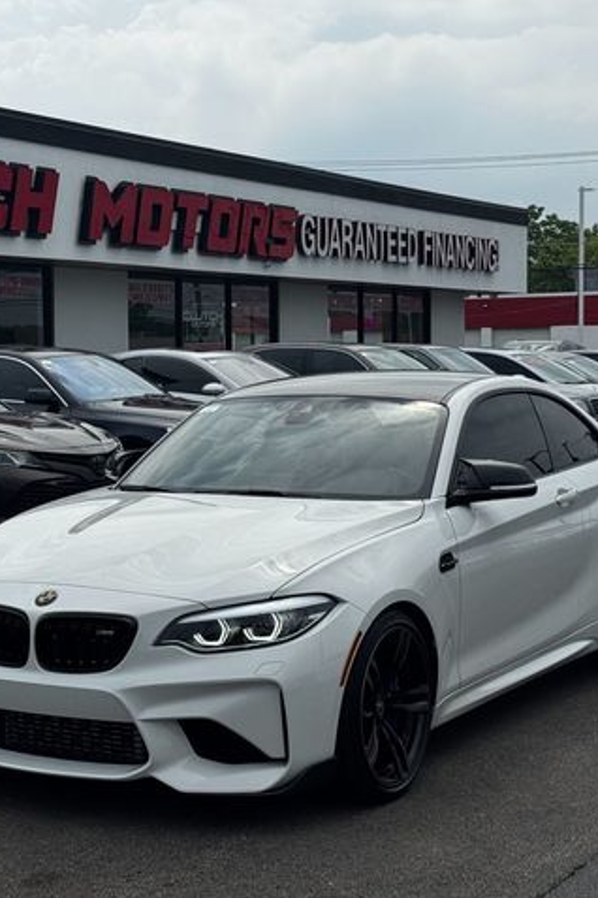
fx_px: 1669
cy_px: 448
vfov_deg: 30.1
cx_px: 216
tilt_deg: -3.6
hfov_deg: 20.3
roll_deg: +0.5
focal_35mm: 67
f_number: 1.78
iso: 64
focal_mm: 6.76
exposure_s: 1/7092
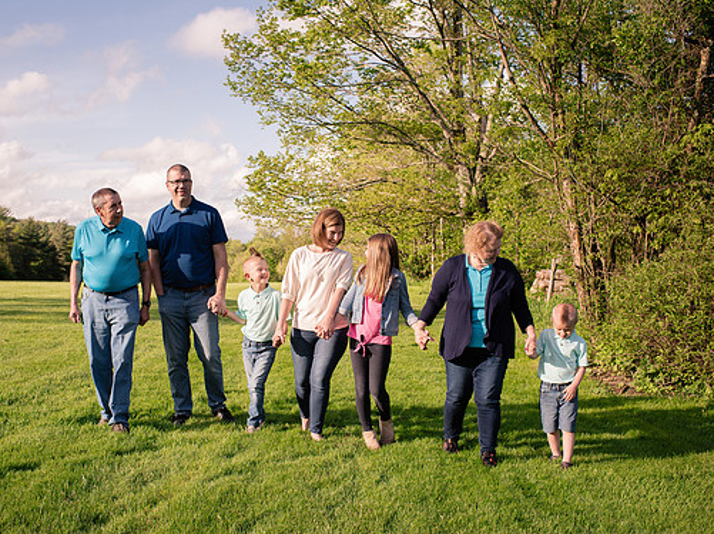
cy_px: 273
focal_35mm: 39
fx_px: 804
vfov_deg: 36.8
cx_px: 321
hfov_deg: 47.8
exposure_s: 1/2000
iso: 800
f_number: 5.6
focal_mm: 35
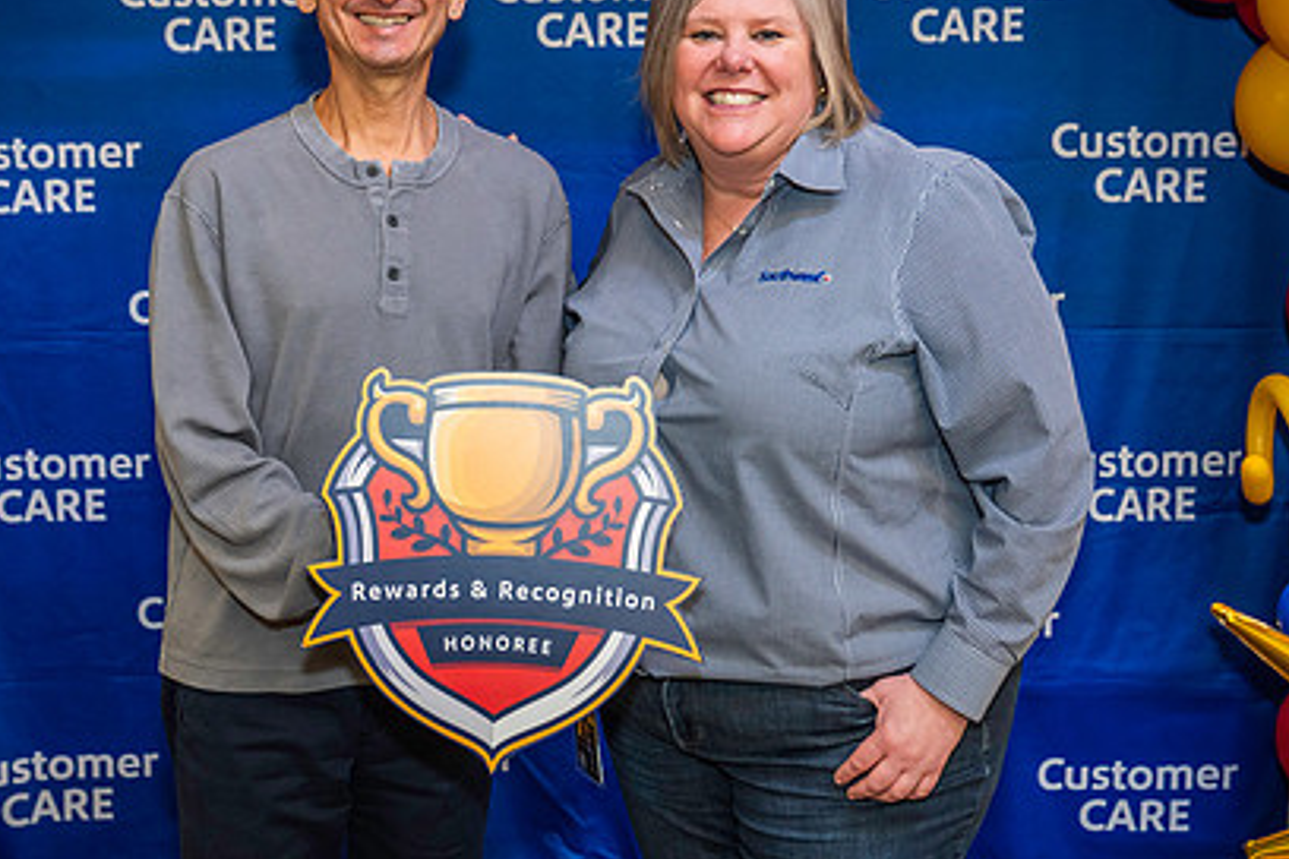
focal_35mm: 54
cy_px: 283
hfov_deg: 36.9
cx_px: 619
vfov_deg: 24.9
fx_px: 1933
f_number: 4
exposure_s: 1/160
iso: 1250
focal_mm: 38
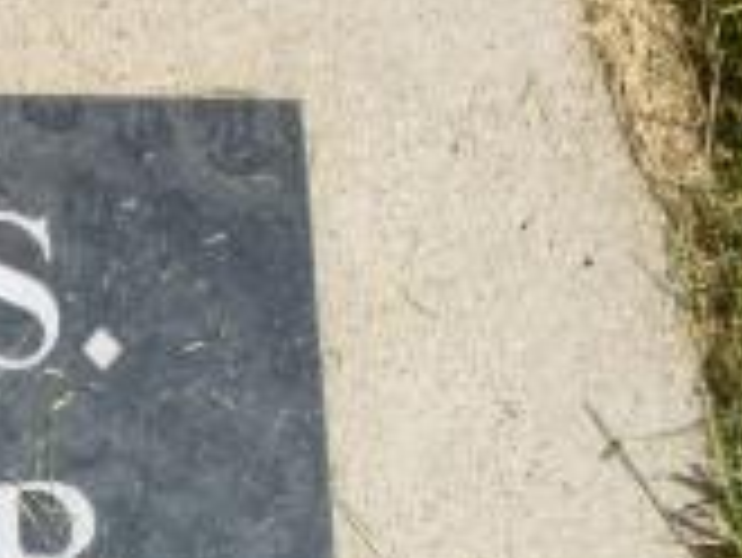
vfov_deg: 13.1
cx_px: -562
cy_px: 871
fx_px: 2274
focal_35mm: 106
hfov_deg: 16.0
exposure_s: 1/640
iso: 100
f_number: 3.9
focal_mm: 4.5
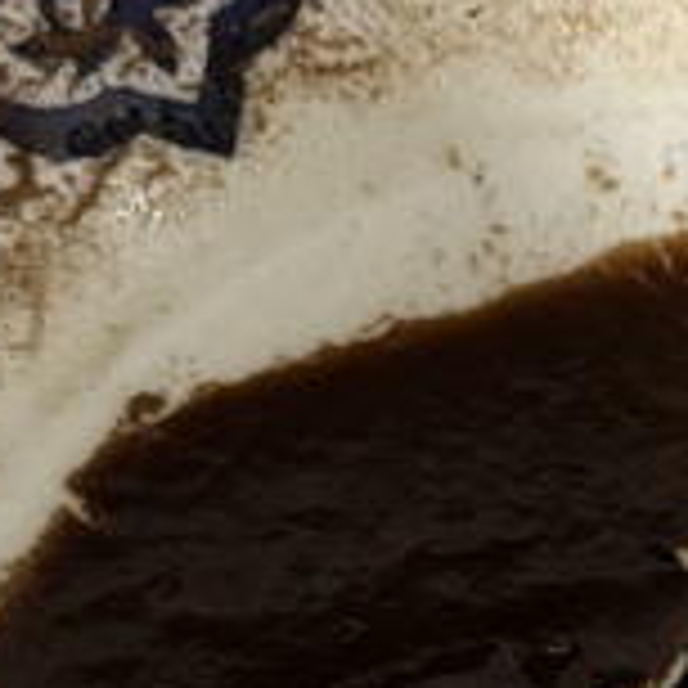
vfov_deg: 12.0
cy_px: 1057
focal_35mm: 138
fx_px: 3103
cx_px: 625
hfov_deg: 12.6
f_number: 1.6
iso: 500
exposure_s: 1/25
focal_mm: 5.96
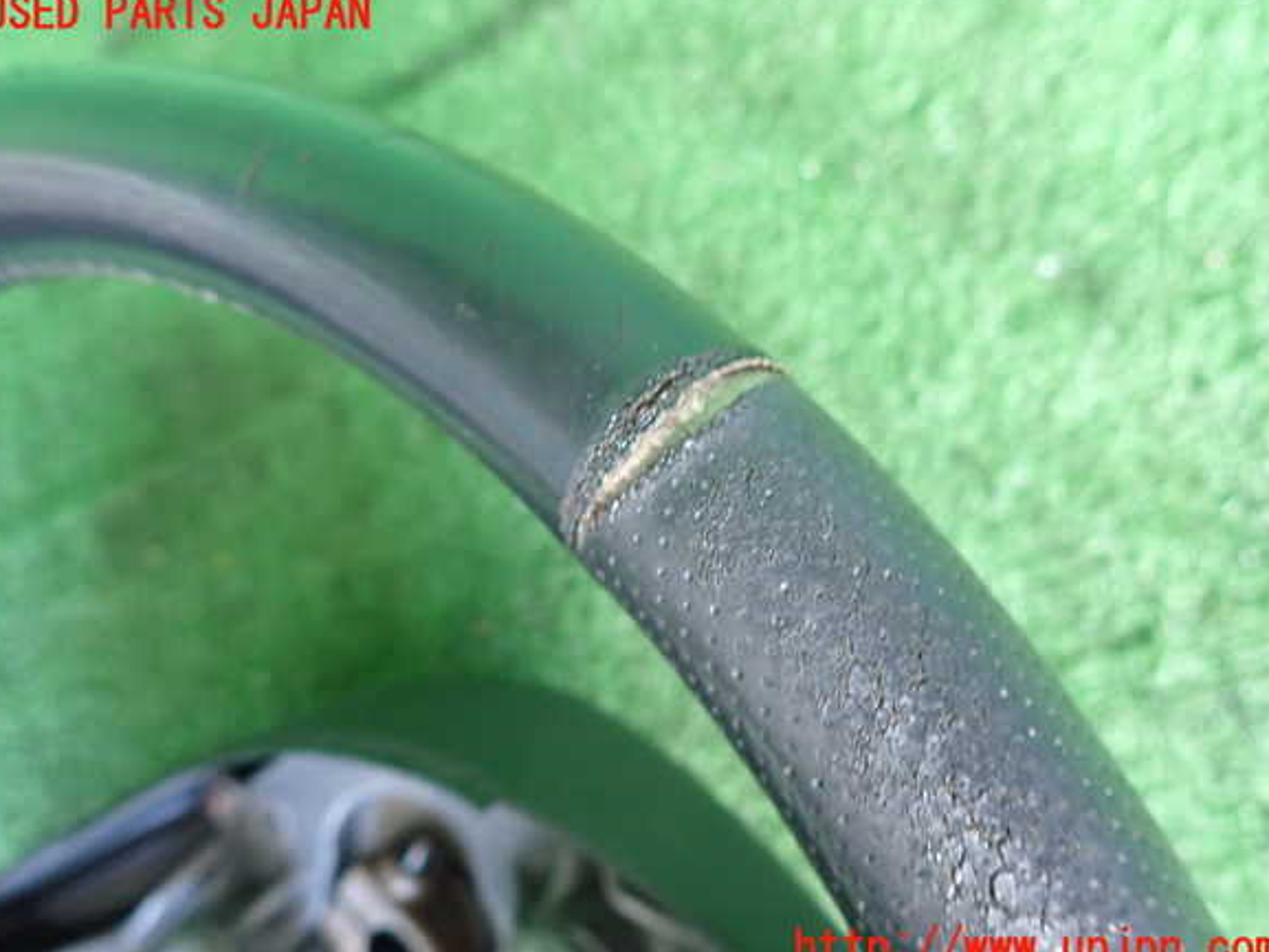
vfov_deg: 53.1
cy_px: 481
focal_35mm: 26
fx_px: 953
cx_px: 631
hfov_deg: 67.3
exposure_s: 1/30
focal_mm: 4.5
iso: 500
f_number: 2
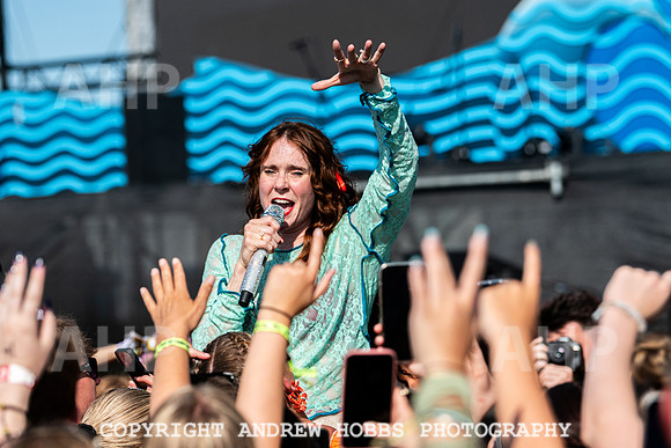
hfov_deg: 13.1
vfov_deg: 8.8
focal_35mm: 156
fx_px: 2916
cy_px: 215
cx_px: 272
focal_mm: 130
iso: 200
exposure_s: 1/5000
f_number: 4
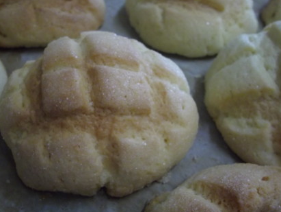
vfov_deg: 40.7
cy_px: 101
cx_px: 137
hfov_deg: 52.6
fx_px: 284
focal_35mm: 35
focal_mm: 5.8
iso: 542
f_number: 3.5
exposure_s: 1/50
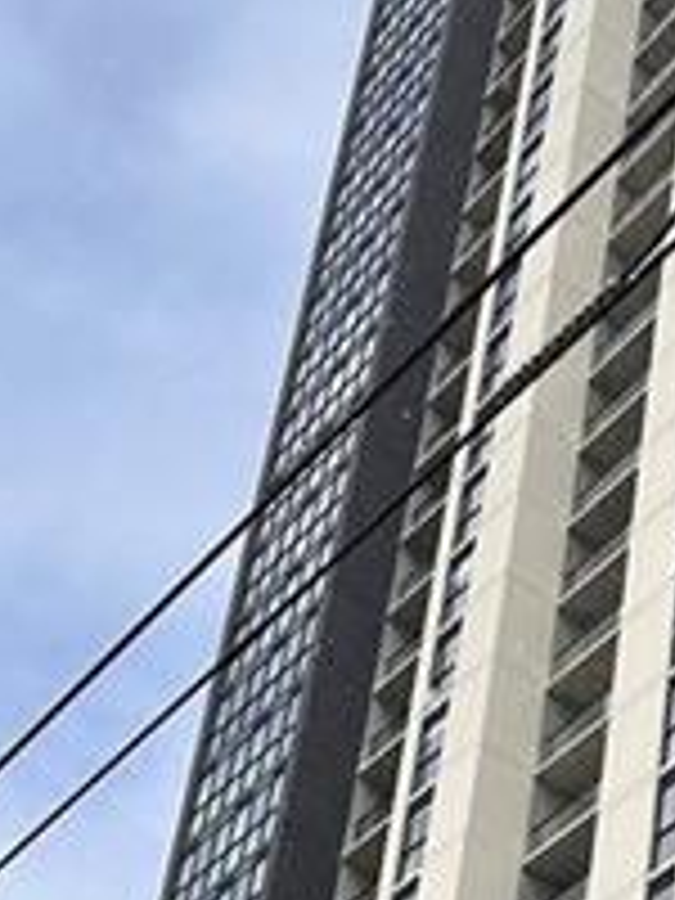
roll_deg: -1.7
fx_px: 2392
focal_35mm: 92
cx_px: 986
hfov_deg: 15.0
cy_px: 1210
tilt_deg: +31.3
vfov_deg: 19.4
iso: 80
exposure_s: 1/4348
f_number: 1.78
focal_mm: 6.86
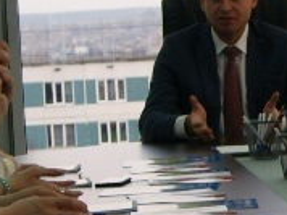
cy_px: 151
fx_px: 1929
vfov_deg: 6.4
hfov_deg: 8.2
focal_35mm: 233
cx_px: 490
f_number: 5.6
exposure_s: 1/60
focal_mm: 28
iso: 100
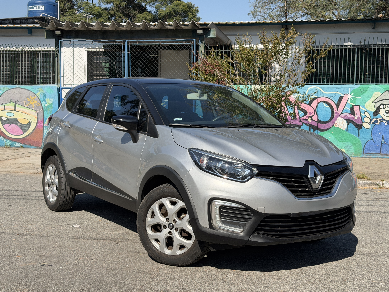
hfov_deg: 39.7
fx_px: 539
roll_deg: +0.1
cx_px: 194
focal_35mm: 48
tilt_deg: -4.5
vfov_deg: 30.3
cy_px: 146
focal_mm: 6.76
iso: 80
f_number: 1.78
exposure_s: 1/5208
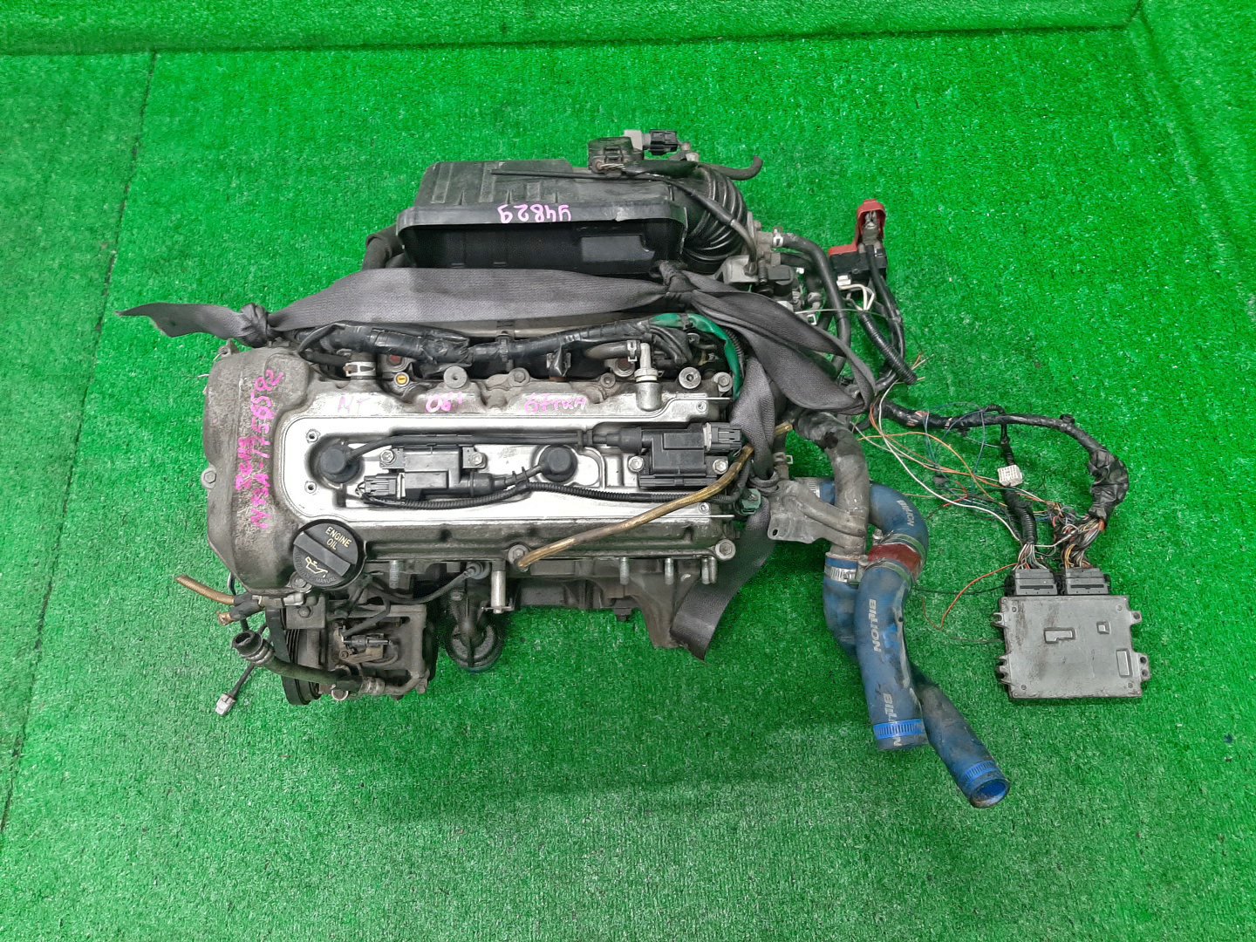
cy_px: 471
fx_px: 943
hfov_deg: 67.3
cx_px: 628
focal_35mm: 26
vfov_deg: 53.1
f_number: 1.7
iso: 162
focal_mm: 3.93
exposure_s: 1/50
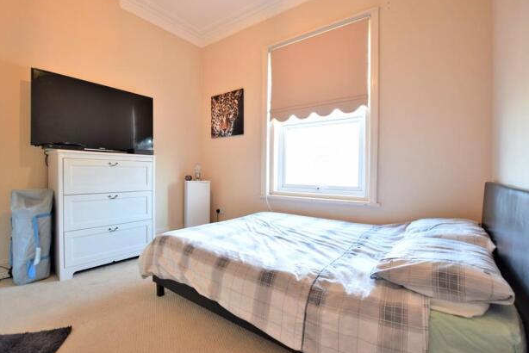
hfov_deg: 96.6
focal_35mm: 16
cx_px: 253
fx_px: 235
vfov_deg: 73.8
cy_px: 178
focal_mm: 10
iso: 320
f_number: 4
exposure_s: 1/25
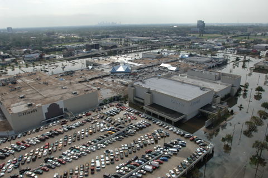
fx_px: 190
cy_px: 89
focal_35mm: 26
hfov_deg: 70.5
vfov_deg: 50.3
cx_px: 134
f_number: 9
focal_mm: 17
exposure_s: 1/500
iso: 320
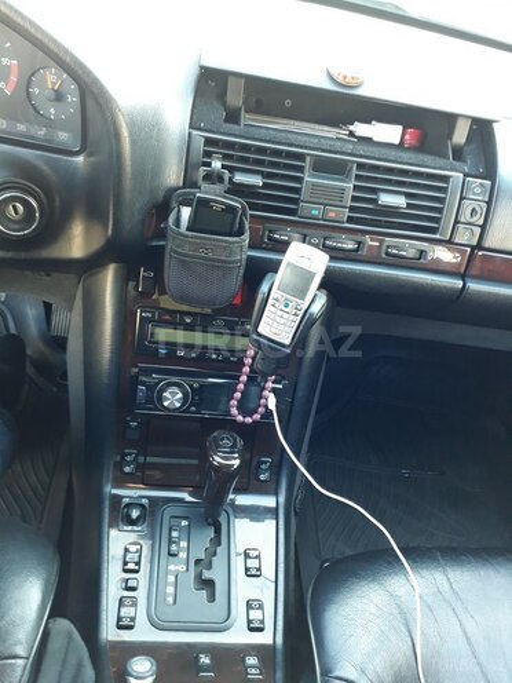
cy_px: 342
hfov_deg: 51.4
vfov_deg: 65.3
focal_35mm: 27
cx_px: 256
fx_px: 532
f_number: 1.9
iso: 160
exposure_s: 1/33
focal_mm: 3.6
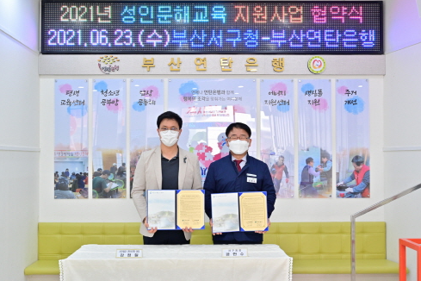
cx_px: 214
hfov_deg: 42.7
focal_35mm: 46
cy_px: 142
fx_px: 538
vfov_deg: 29.2
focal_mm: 45
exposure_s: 1/200
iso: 1250
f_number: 6.3
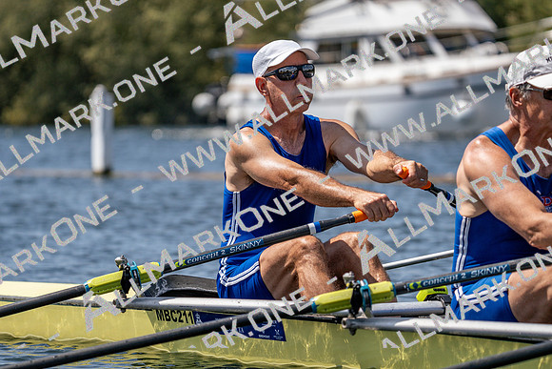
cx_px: 276
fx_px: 4141
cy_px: 184
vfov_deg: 5.1
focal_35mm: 270
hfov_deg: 7.6
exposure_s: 1/2000
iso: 200
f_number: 5.6
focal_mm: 270
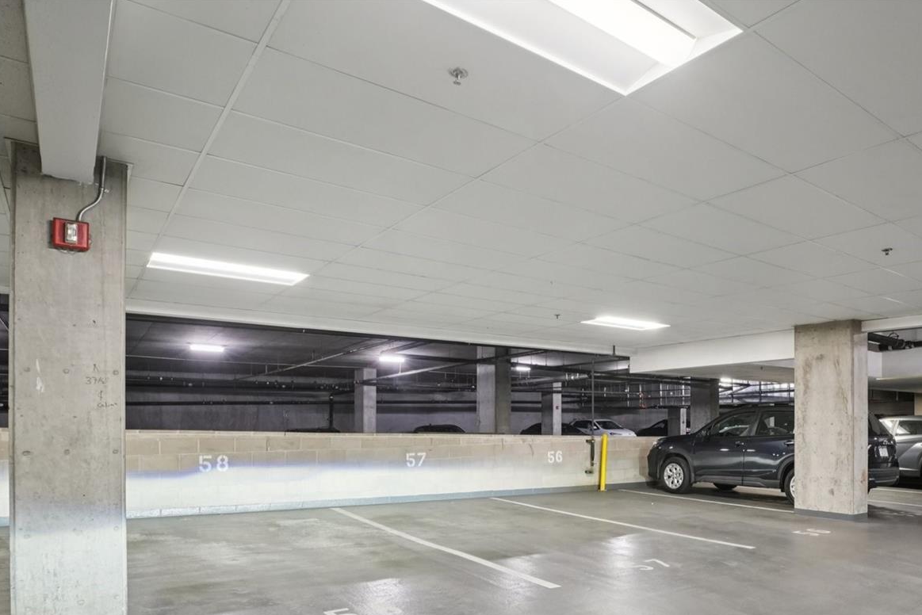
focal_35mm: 23
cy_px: 420
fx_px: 581
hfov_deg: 74.5
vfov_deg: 54.4
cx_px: 614
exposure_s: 1/6
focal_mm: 11
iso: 800
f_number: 8
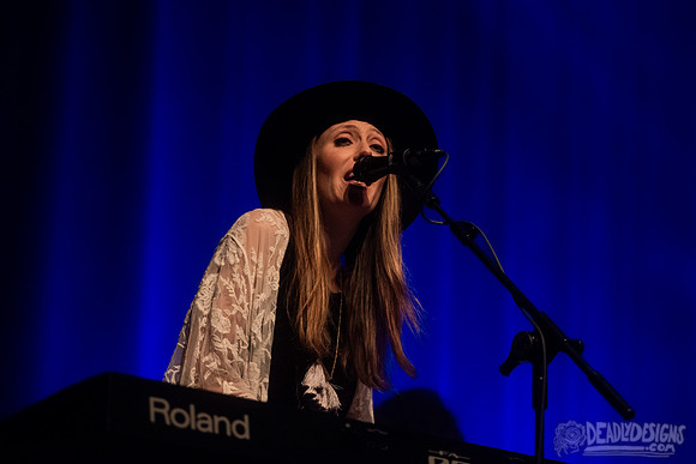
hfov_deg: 17.0
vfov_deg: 11.4
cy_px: 210
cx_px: 371
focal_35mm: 120
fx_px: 2328
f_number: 3.2
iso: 2500
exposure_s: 1/160
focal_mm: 110
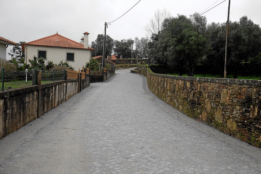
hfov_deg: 50.7
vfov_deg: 35.0
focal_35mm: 38
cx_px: 130
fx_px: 275
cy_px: 87
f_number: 5
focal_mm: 25.4
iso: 400
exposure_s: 1/500
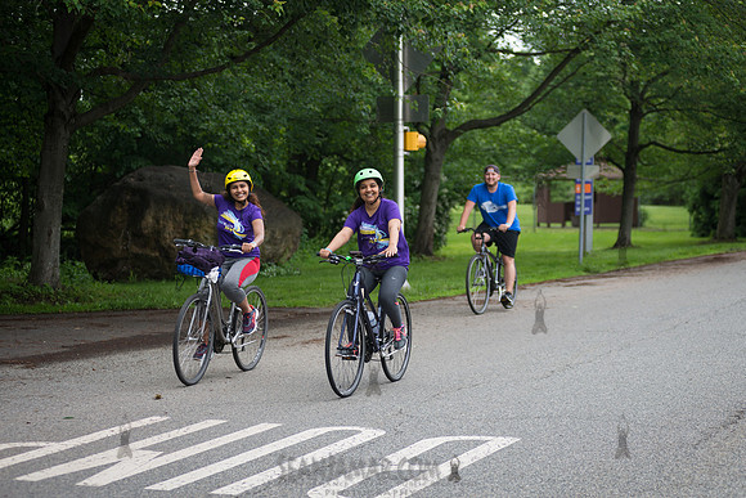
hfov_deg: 25.4
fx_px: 1658
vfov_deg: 17.1
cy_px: 249
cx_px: 373
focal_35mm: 80
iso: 200
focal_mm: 80
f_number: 3.5
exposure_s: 1/500
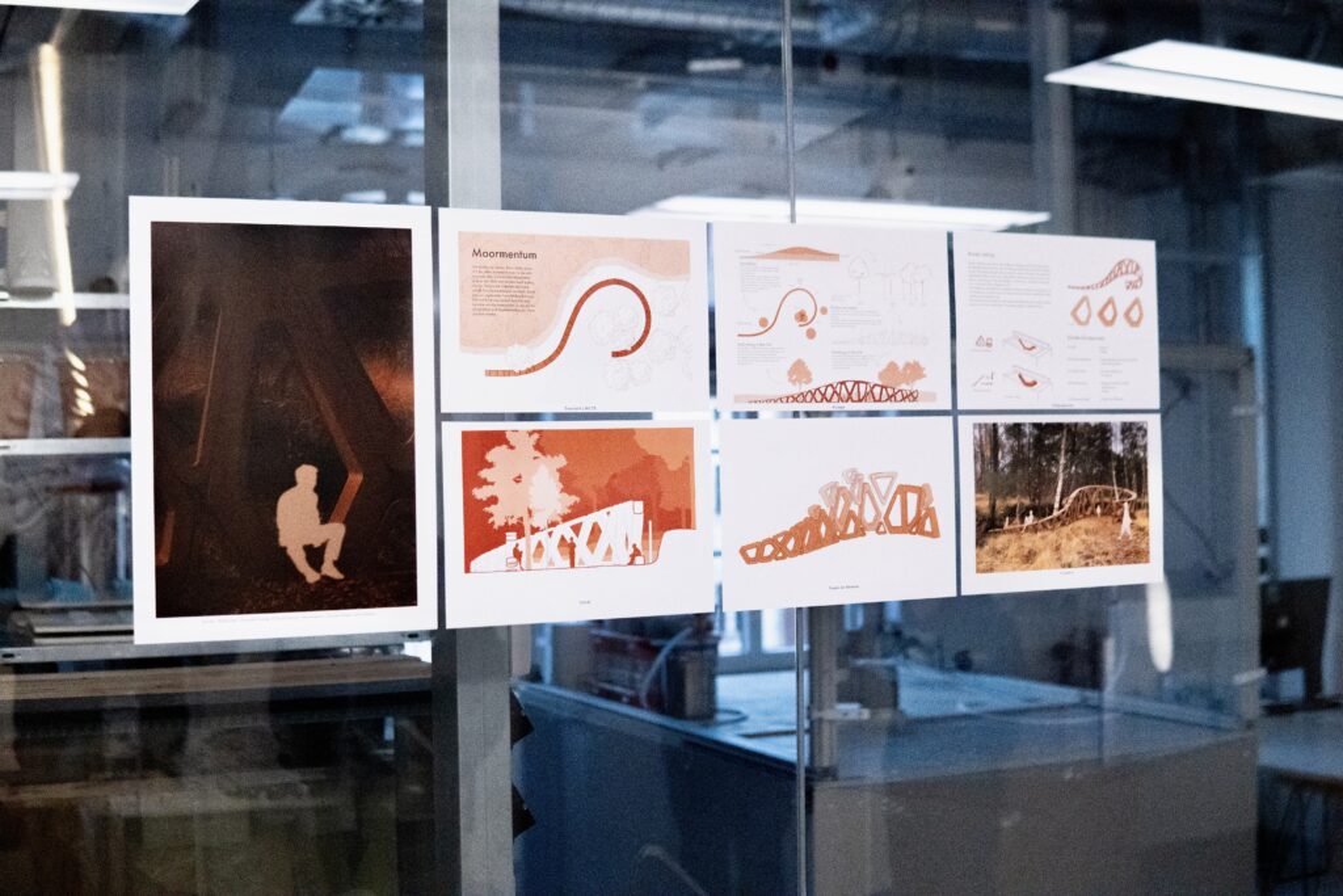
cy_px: 448
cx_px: 672
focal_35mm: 45
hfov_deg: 43.6
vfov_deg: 29.9
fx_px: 1679
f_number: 2.5
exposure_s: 1/4000
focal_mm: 30
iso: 10000
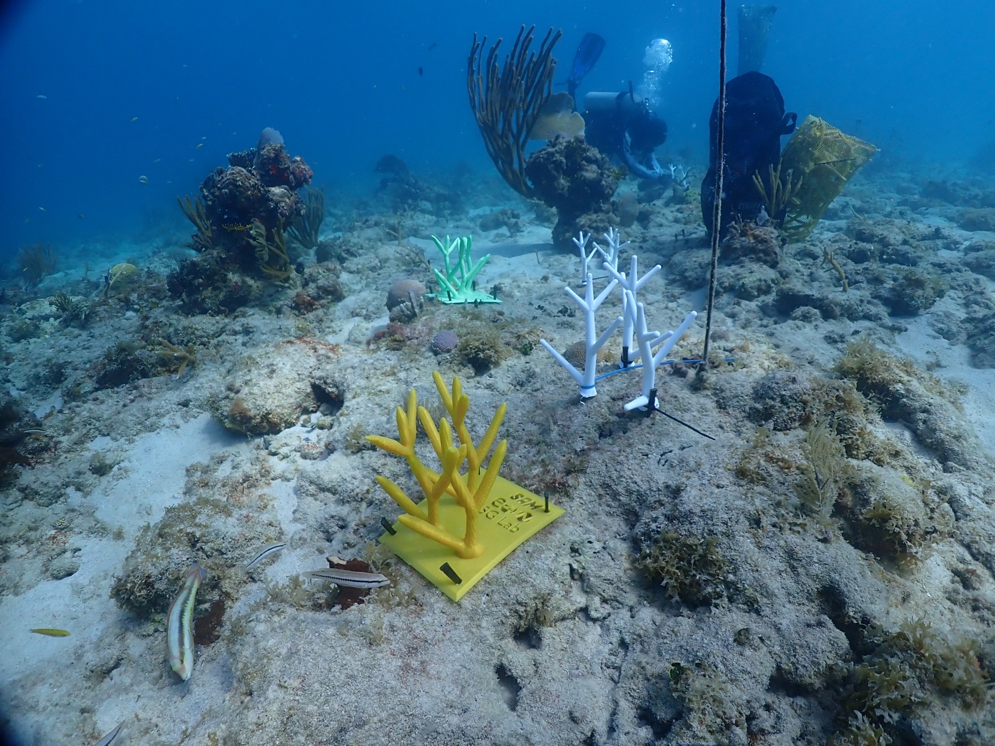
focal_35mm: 25
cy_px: 373
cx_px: 498
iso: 100
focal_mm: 4.5
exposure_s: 1/640
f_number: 2.8
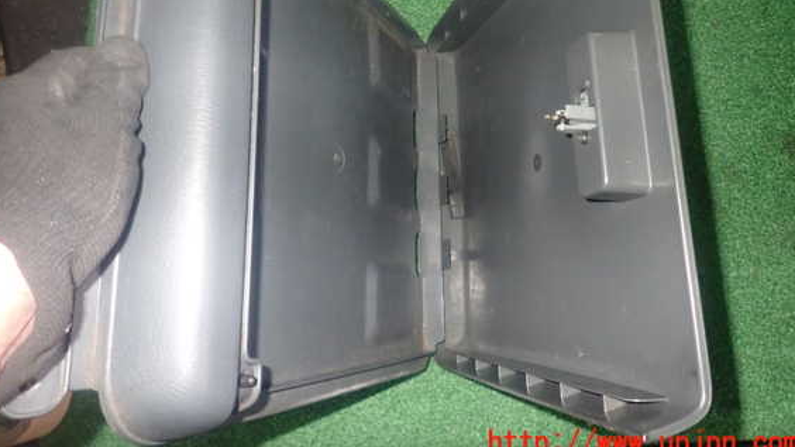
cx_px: 383
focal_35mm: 29
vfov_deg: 39.6
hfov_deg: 66.1
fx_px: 611
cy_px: 144
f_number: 5.6
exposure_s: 1/30
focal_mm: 4.5
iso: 800
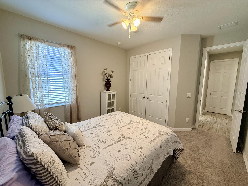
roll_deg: -0.3
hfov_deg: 102.1
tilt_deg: -7.1
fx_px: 100
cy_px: 93
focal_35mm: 14
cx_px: 124
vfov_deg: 85.7
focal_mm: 2.22
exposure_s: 1/120
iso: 250
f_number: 2.2
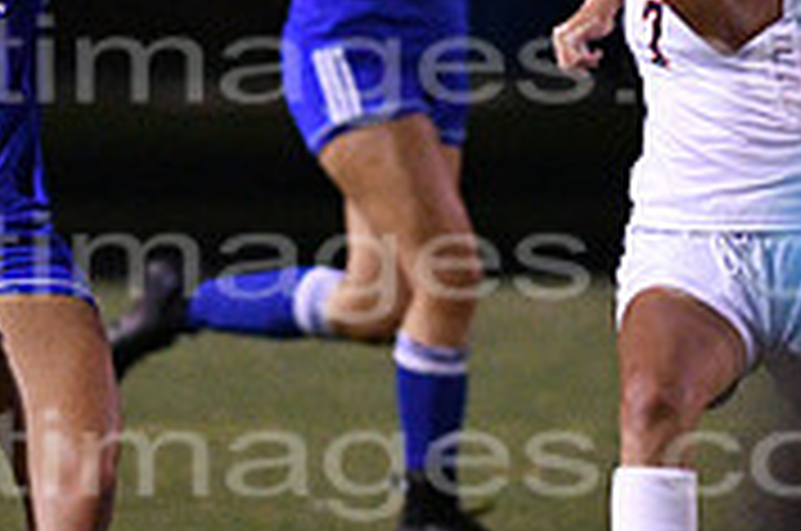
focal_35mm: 1470
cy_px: 169
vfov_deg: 0.9
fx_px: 32649
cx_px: -36
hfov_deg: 1.4
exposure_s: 1/640
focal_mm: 300
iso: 10000
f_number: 3.5
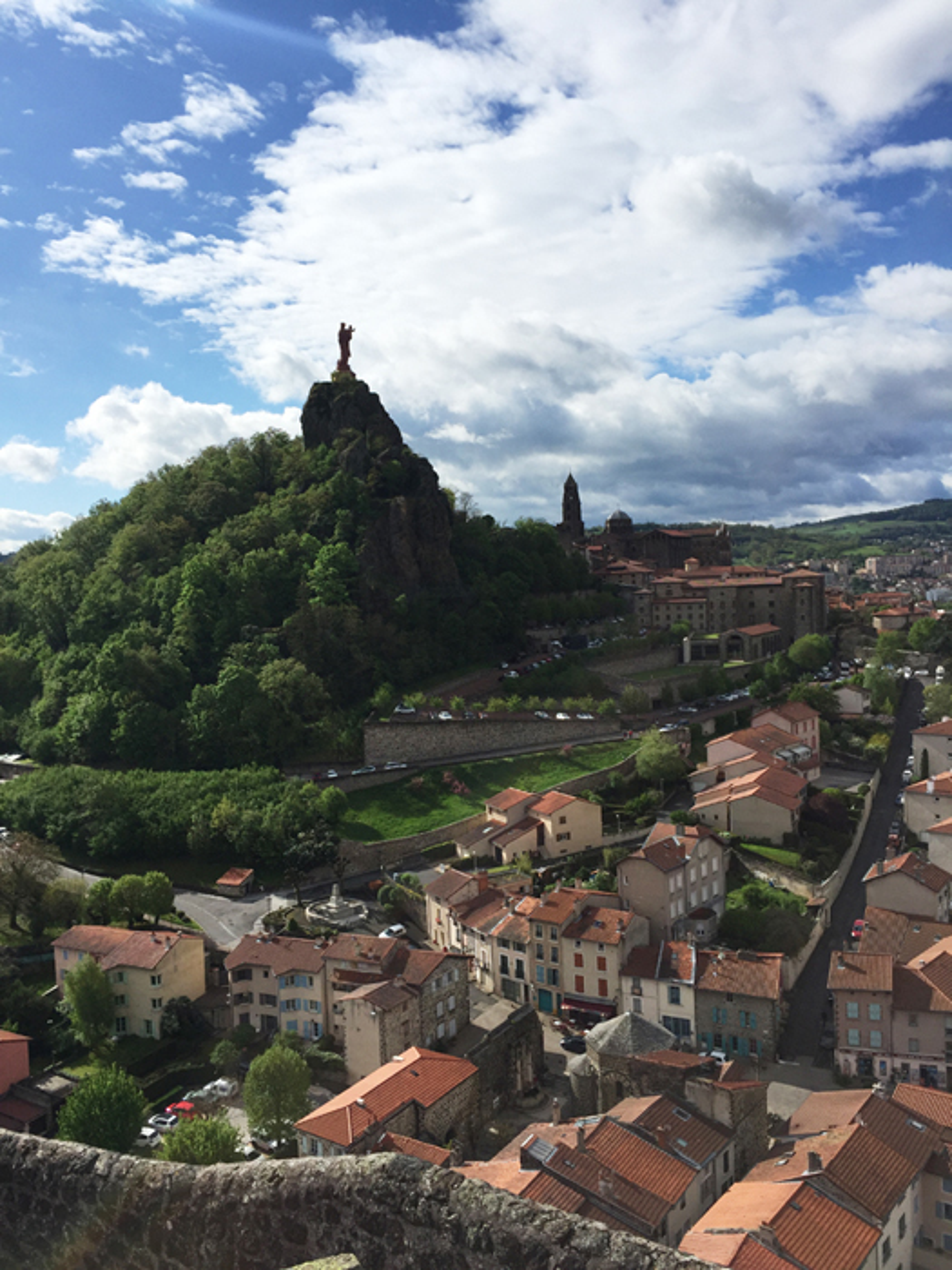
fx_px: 1063
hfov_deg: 48.2
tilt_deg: -2.4
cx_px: 476
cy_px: 635
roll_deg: +1.9
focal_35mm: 29
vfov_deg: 61.7
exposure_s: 1/4950
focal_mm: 4.15
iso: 32
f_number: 2.2
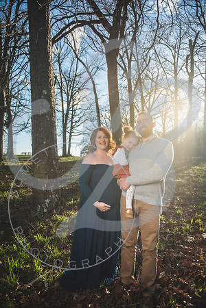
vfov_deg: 73.7
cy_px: 154
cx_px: 103
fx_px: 206
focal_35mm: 24
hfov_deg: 53.1
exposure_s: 1/1250
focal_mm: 24
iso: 100
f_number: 2.8
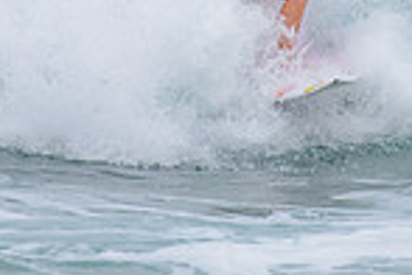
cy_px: -108
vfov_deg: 0.7
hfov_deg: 1.0
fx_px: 22635
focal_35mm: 1978
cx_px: 266
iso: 320
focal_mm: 500
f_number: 5.6
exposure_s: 1/2000
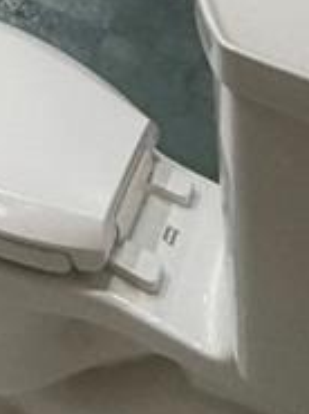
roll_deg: -2.1
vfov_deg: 14.4
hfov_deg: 12.6
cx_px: -437
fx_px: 1087
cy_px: -580
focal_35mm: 91
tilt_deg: -4.8
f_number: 2.2
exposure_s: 1/120
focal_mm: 2.22
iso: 250
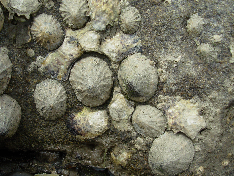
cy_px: 92
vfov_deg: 35.1
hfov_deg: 45.8
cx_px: 115
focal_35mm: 41
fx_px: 277
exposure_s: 1/837
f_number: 2.9
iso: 50
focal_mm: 6.3
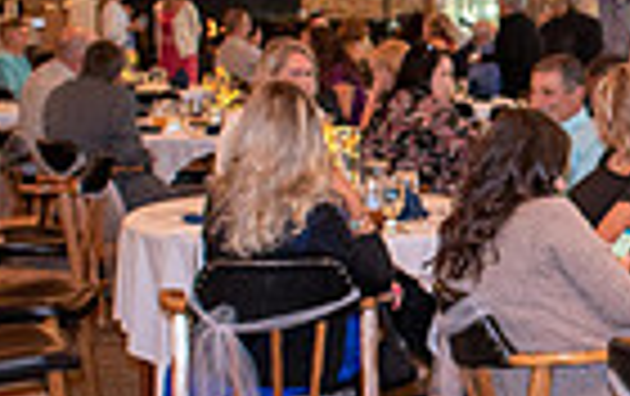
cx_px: 693
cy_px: 142
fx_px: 1960
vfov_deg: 11.5
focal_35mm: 114
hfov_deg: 17.6
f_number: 4
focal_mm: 18
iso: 800
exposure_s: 1/60
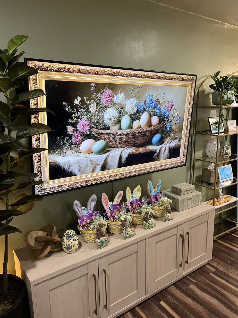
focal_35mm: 27
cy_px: 161
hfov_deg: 51.3
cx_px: 118
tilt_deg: -11.2
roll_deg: +0.0
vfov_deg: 65.3
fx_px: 248
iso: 200
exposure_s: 1/60
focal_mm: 5.7
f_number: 1.5
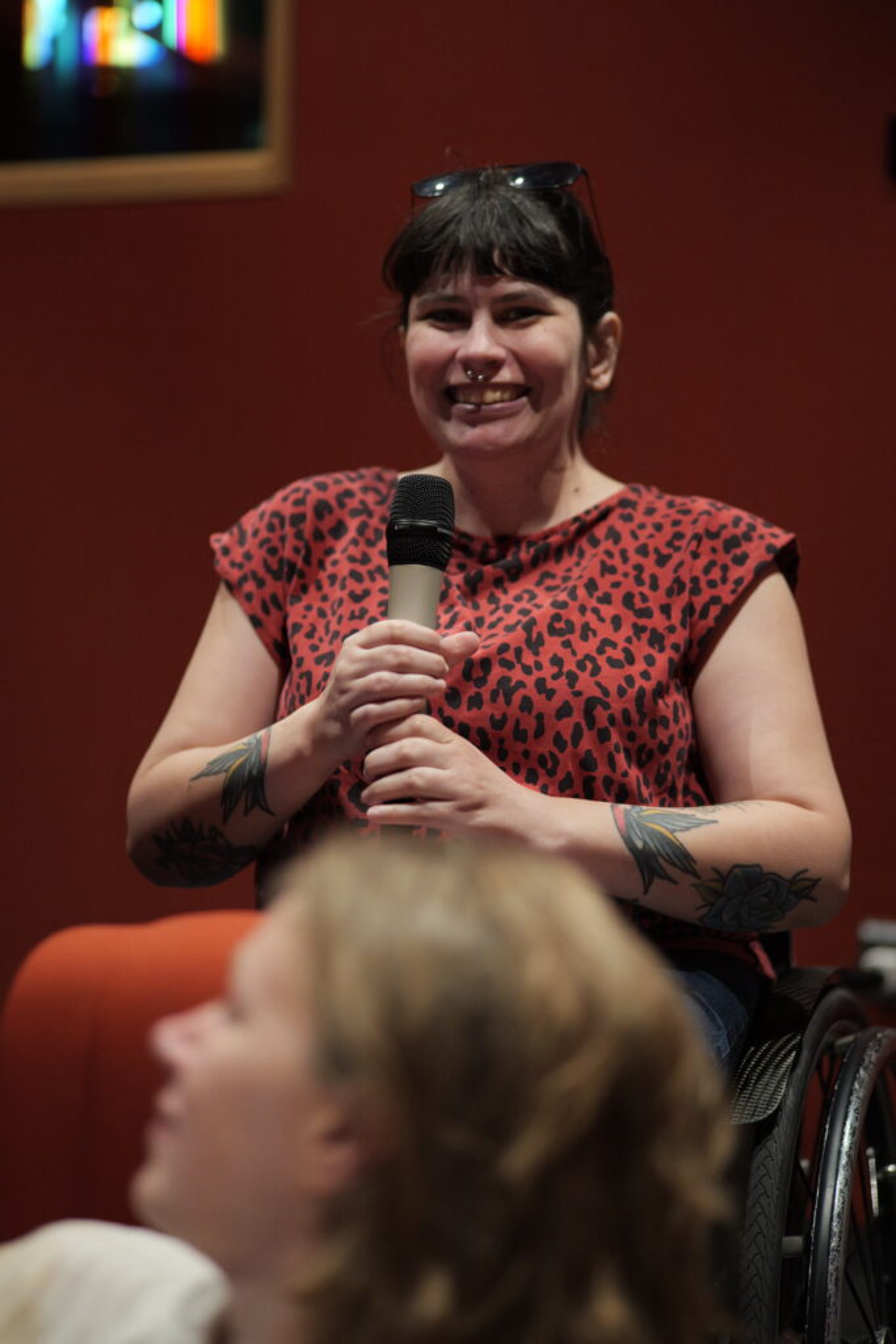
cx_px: 448
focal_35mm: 85
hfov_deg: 16.1
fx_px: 3172
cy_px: 672
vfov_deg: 23.9
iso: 4000
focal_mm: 85
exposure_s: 1/320
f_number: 1.8
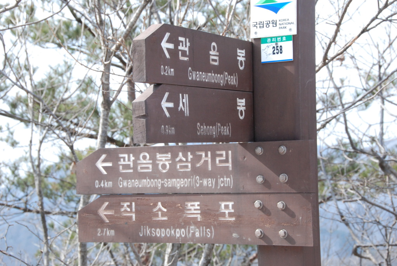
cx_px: 198
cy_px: 133
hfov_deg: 24.6
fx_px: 911
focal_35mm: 82
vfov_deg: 16.6
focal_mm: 55
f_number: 10
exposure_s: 1/400
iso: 800
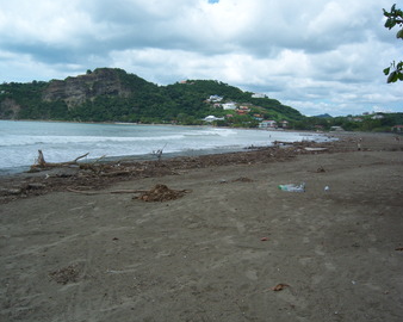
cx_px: 189
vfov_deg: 39.1
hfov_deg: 47.9
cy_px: 162
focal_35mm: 38
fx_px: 453
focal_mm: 7.5
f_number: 4.8
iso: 80
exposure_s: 1/640
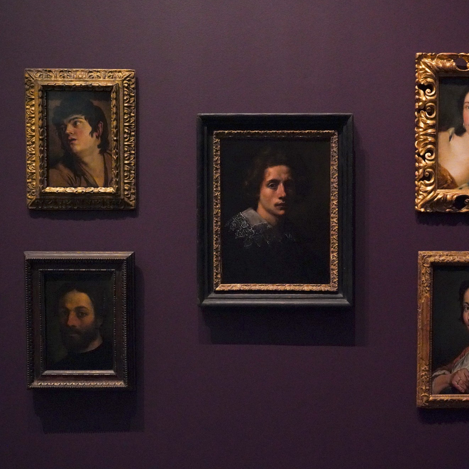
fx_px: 690
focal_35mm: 45
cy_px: 233
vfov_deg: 37.6
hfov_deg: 37.4
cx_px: 287
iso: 12800
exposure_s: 1/100
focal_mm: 35
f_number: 5.6
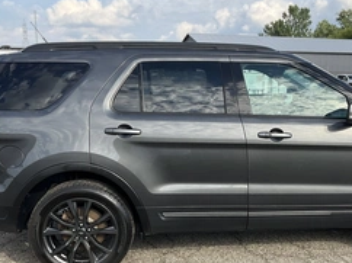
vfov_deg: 30.0
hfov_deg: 39.2
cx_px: 234
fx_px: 488
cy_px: 179
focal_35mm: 48
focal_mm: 3
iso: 25
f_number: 1.8
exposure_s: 1/997
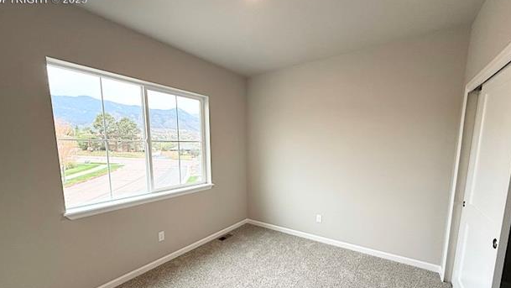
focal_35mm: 16
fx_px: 217
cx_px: 252
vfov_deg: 66.3
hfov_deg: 99.3
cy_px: 176
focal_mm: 2.22
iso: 100
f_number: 2.2
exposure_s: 1/120
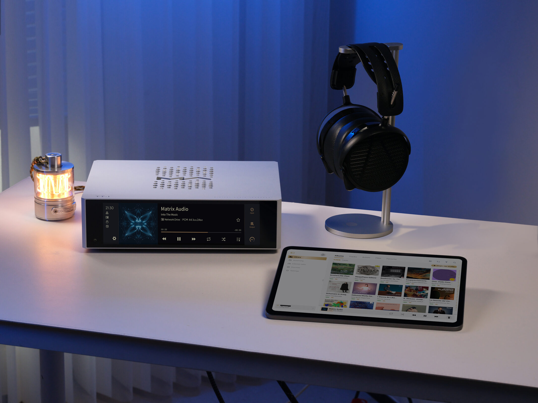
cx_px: 269
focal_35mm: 95
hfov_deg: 20.6
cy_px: 202
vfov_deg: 15.6
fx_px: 1477
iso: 4000
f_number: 16
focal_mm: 120
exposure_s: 1/125
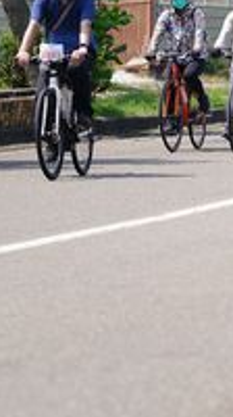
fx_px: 4122
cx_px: 408
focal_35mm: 374
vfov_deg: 5.8
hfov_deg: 3.2
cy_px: -35
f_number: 2.8
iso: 250
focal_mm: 99
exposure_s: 1/3200
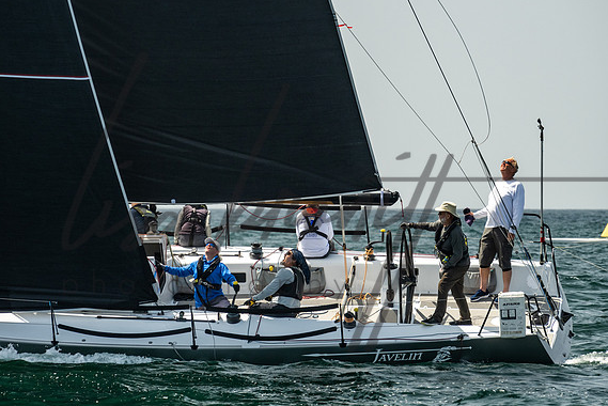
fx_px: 5221
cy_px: 157
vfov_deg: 4.5
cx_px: 325
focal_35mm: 309
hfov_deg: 6.7
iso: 320
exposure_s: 1/640
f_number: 6.3
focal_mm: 200
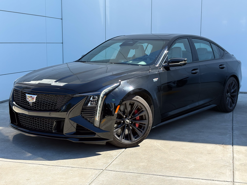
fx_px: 371
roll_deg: -0.7
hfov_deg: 36.8
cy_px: 92
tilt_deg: -7.1
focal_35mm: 52
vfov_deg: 28.0
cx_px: 124
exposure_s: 1/1287
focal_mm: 5.96
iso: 50
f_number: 1.6
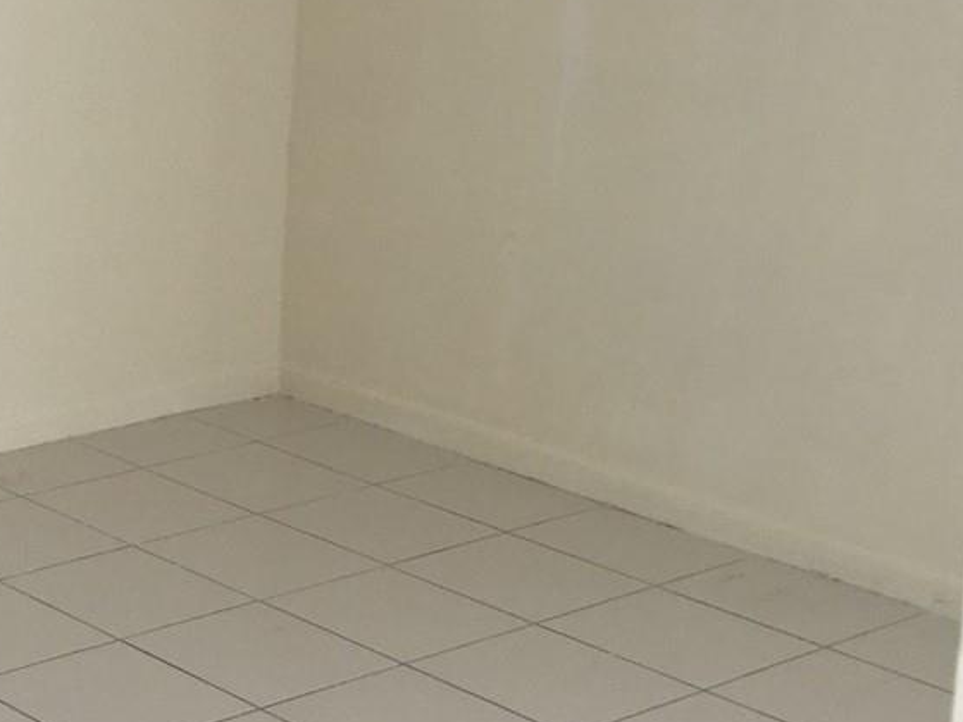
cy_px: 155
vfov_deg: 17.6
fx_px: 2309
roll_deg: -1.4
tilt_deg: -10.0
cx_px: -246
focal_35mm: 83
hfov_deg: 21.6
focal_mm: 4.15
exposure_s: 1/30
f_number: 2.2
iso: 32
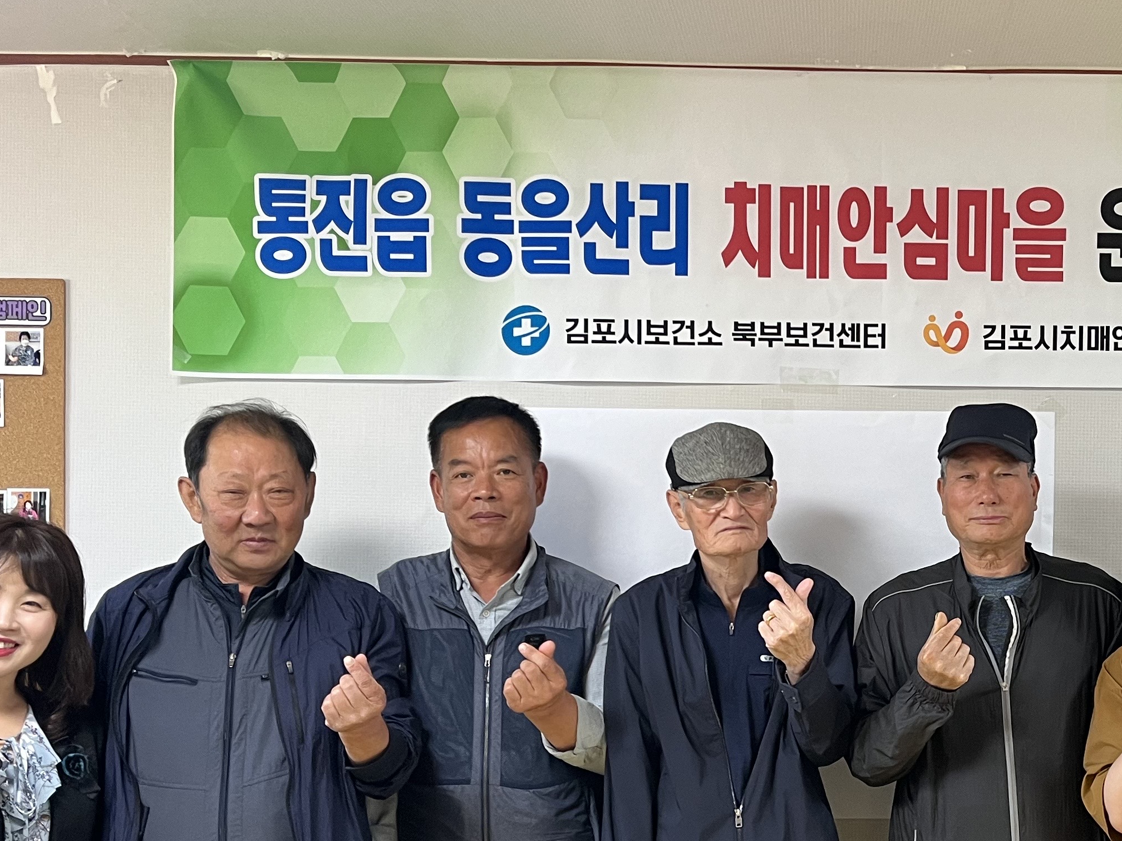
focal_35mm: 52
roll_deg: -0.2
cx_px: 880
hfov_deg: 35.7
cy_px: 561
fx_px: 1685
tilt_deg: -0.4
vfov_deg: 27.9
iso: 125
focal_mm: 5.1
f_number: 1.6
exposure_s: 1/60
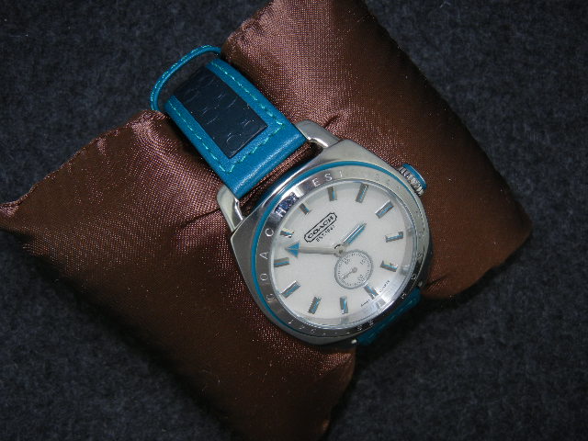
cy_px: 220
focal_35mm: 52
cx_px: 294
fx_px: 883
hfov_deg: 36.8
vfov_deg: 28.0
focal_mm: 9.3
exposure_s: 1/30
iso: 200
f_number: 3.9
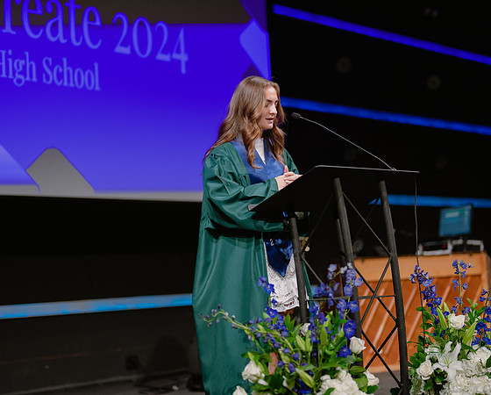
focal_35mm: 57
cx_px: 246
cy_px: 198
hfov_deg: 33.1
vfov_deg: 26.8
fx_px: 827
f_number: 1.2
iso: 1250
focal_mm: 50
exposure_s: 1/640
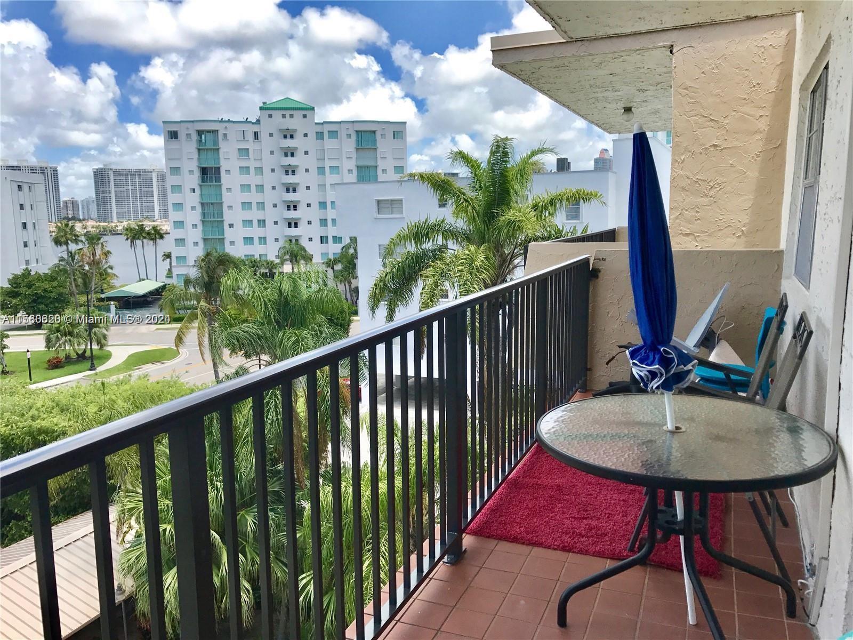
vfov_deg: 49.7
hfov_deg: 63.4
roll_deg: +0.5
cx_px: 426
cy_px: 320
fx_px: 690
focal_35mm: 28
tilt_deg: -7.5
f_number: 1.8
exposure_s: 1/1623
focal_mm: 3.99
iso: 20
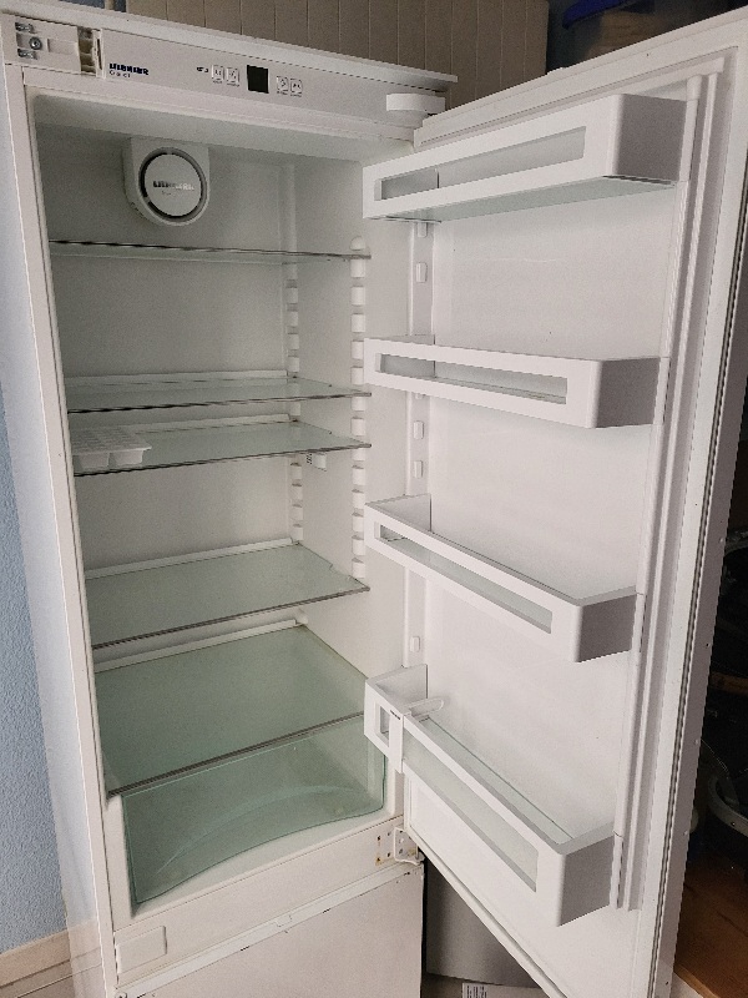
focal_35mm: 26
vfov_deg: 67.3
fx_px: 749
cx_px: 374
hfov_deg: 53.1
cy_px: 499
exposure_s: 1/101
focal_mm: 5.4
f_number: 1.8
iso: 320
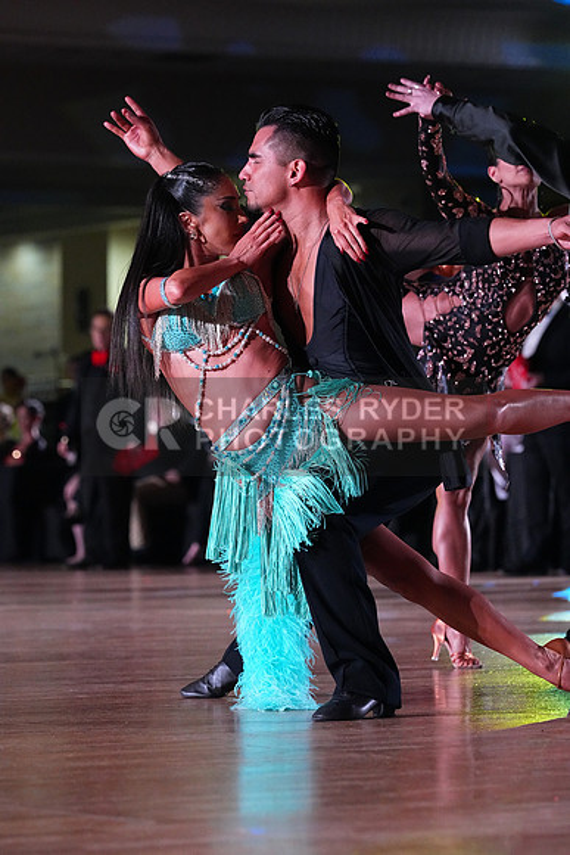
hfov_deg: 7.8
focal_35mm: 176
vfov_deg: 11.7
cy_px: 428
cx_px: 285
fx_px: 4177
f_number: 5.6
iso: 10000
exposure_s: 1/400
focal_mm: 176
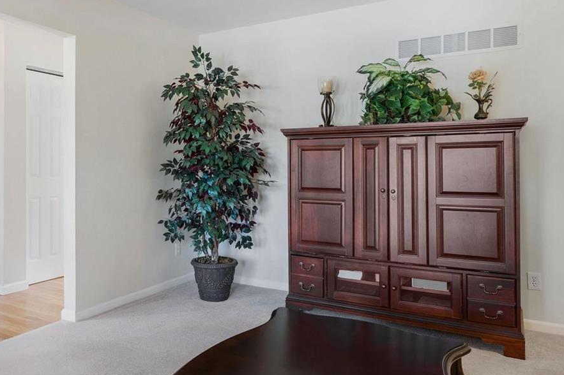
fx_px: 454
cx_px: 157
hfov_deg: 60.9
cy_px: 140
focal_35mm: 29
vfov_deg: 44.6
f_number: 6.3
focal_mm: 16
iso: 500
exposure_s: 1/13
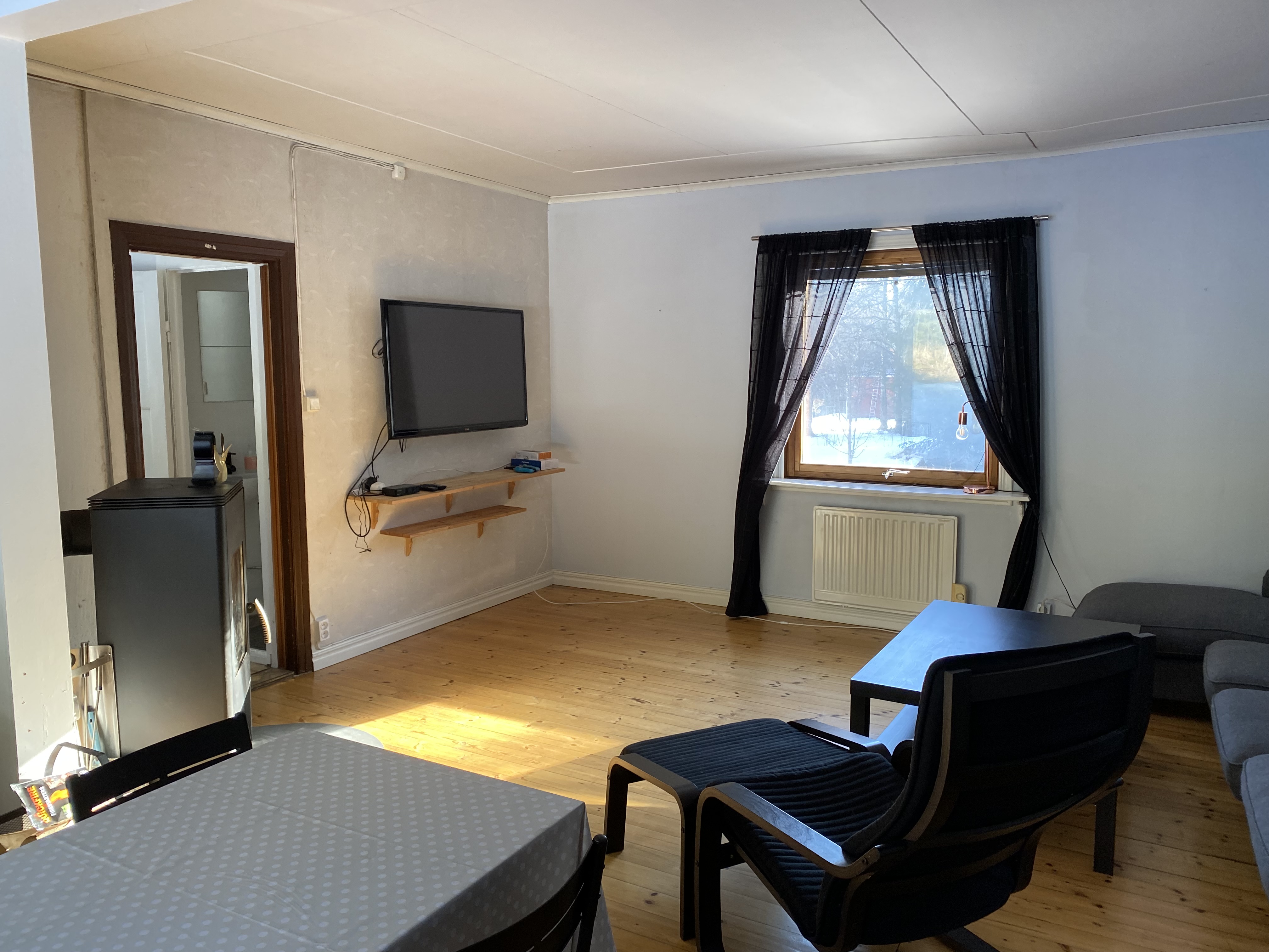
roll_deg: +0.1
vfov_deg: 53.1
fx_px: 953
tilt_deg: -6.9
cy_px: 476
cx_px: 634
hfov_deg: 67.3
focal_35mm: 26
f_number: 1.8
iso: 125
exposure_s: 1/121
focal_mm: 4.25
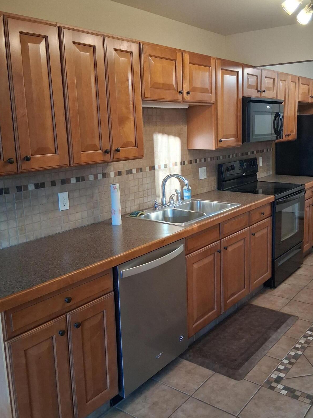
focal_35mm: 33
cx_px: 197
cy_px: 191
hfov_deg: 42.6
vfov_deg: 55.3
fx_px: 398
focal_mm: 3.98
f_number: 1.8
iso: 320
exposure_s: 1/100
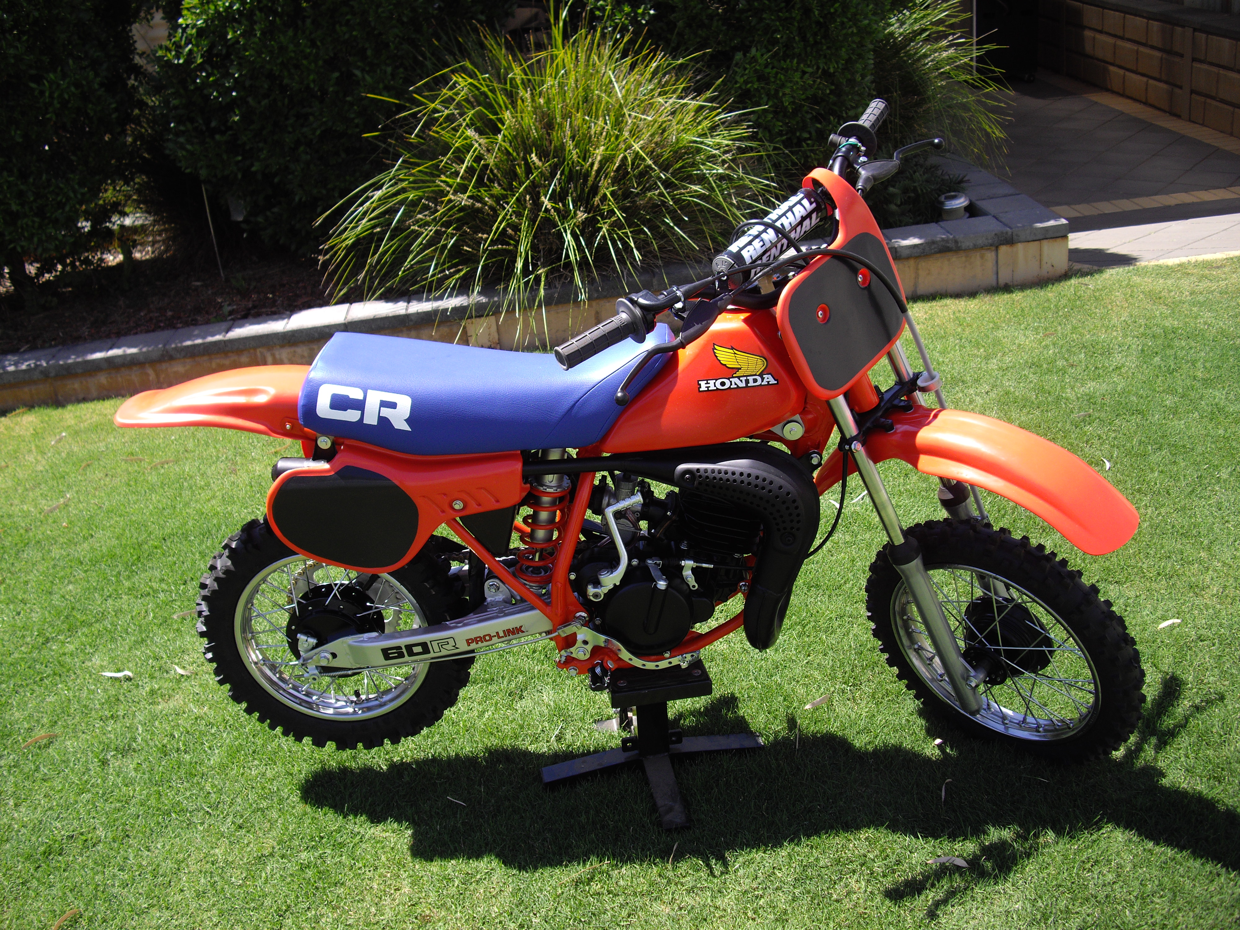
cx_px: 620
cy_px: 465
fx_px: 1361
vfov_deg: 37.7
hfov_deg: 49.0
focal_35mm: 38
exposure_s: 1/400
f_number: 2.8
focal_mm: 7.9
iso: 64
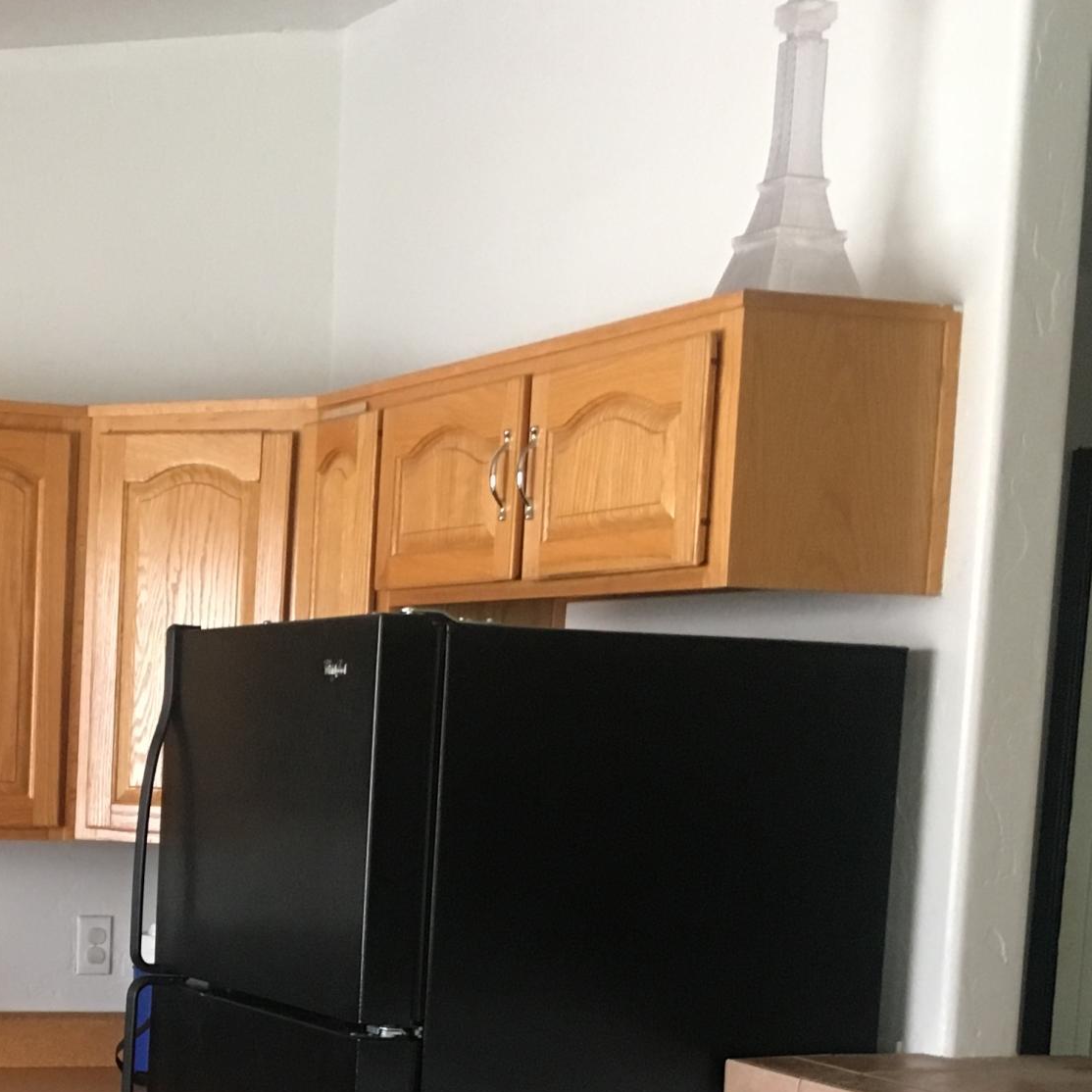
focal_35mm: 69
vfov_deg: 24.3
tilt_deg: -4.2
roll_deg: -1.9
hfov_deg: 24.0
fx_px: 2463
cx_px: 22
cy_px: 985
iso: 200
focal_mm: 4.15
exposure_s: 1/24
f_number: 2.2
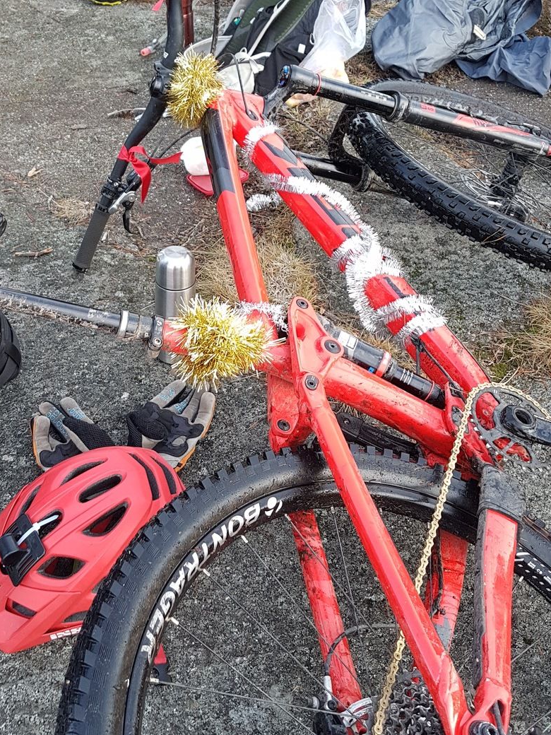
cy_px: 271
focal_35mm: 40
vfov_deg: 46.3
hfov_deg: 36.0
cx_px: 263
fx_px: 849
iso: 50
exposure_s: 1/50
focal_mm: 4.2
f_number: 1.7
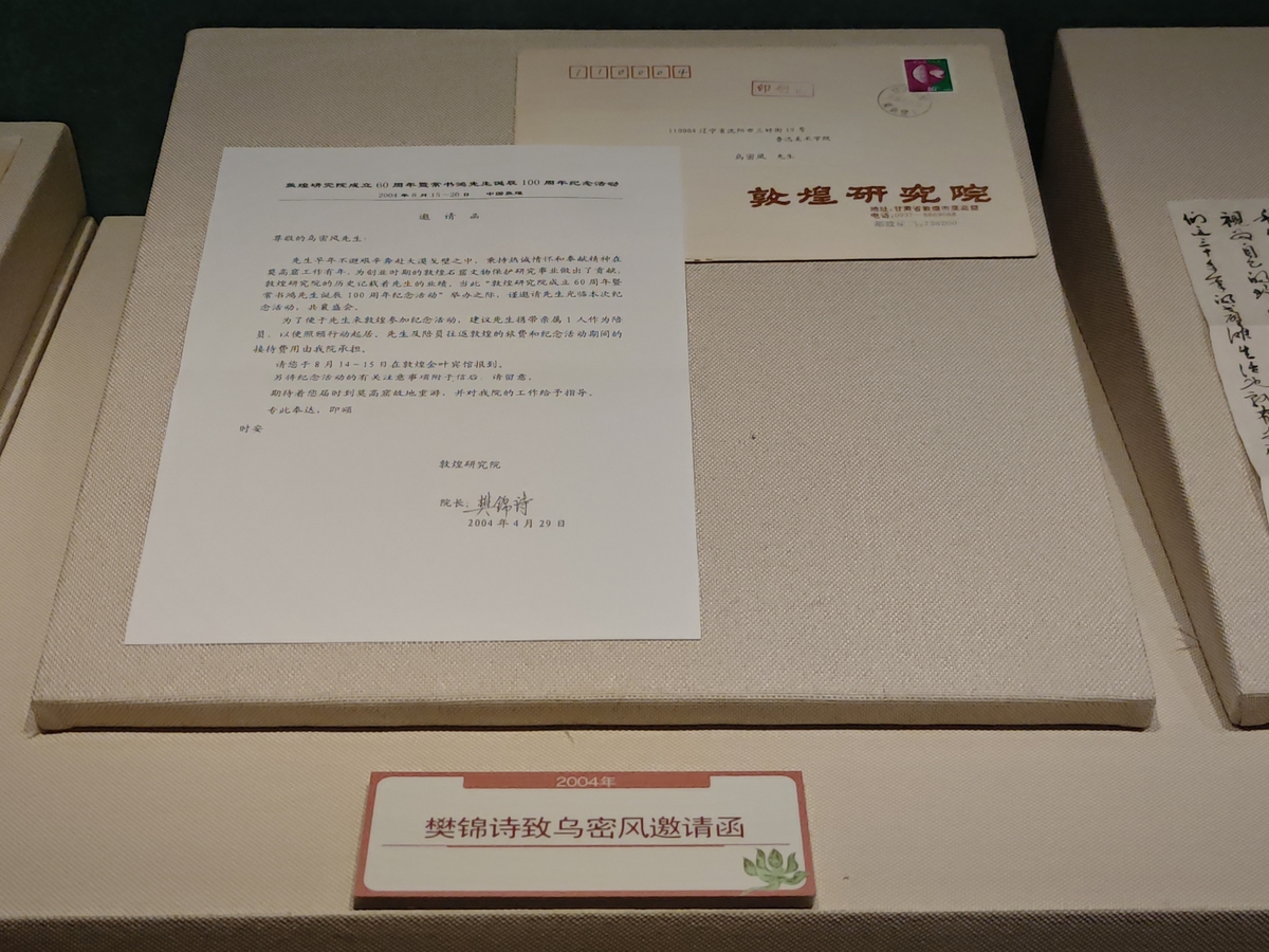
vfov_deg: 25.2
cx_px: 634
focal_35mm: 58
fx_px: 2126
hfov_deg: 33.2
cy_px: 476
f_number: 1.63
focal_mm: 8.72
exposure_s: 1/50
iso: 640
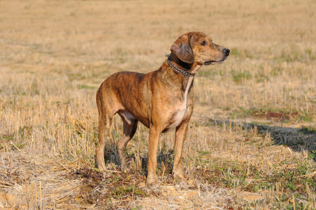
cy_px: 105
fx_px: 1026
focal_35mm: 117
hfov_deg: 17.5
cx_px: 158
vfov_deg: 11.7
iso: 200
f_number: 5
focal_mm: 78
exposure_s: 1/800
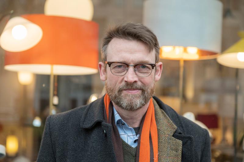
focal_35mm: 70
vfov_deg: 19.4
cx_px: 122
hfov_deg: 28.9
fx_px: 474
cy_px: 81
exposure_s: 1/2000
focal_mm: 70
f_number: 2.8
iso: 1250
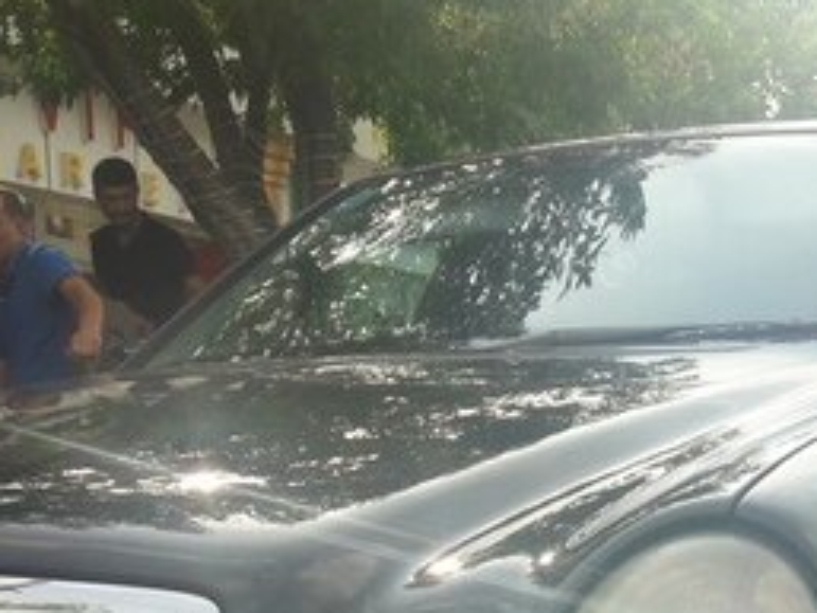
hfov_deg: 26.9
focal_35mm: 72
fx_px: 1700
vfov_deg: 19.2
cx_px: 537
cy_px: 761
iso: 40
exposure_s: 1/600
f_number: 1.9
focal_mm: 3.7
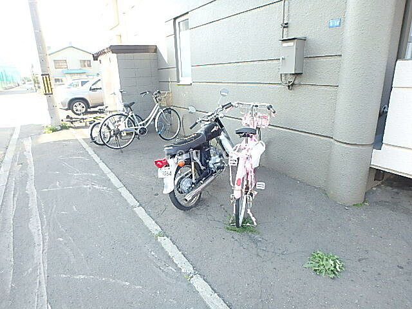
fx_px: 250
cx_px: 206
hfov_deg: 79.0
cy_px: 154
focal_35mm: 21
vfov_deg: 63.4
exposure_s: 1/60
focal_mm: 3.7
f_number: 3.5
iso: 125
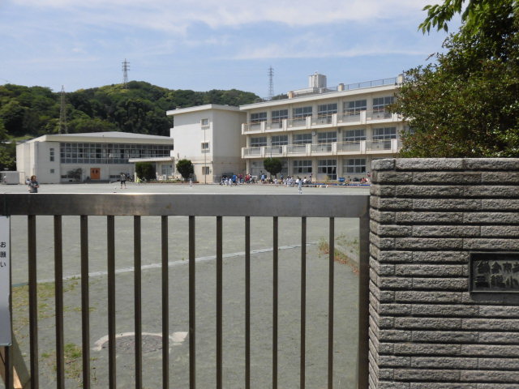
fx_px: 570
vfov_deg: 37.7
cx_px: 260
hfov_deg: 49.0
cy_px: 194
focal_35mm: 38
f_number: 9.3
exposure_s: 1/200
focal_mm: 6.77
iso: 100
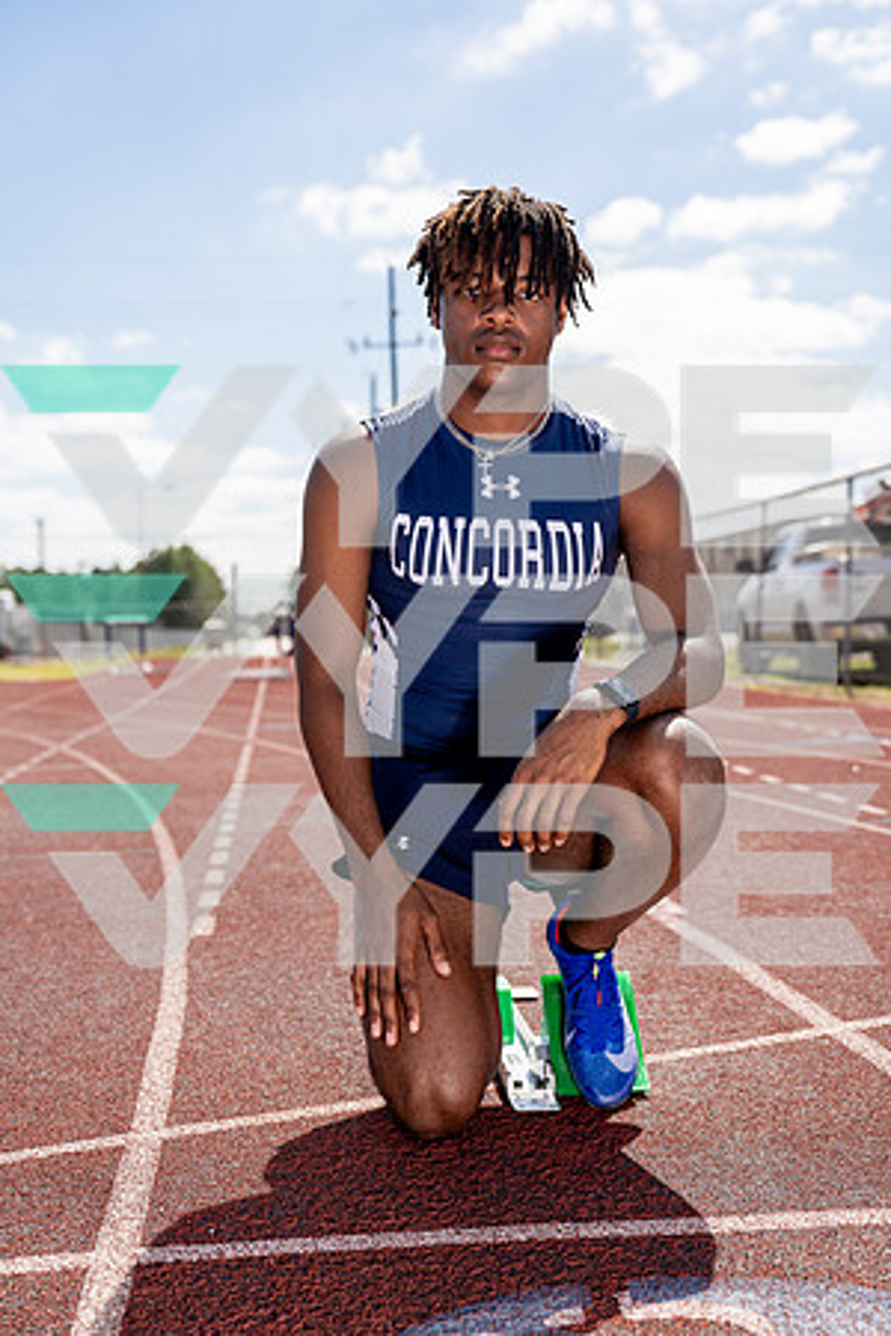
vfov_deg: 39.6
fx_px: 1856
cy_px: 668
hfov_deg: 27.0
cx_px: 446
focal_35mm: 50
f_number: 4
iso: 100
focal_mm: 50
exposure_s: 1/1000
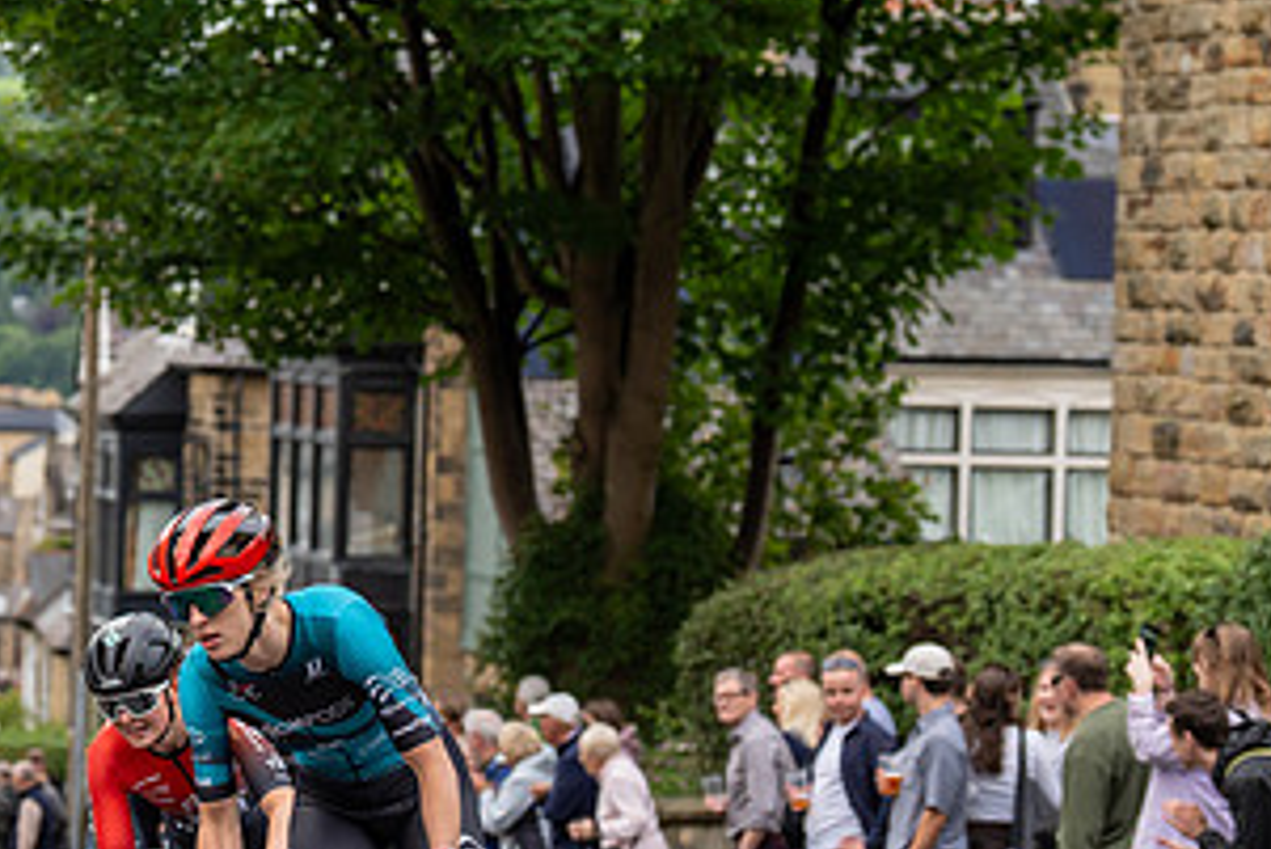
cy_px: 517
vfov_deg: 10.2
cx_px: 258
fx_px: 4768
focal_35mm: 135
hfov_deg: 15.1
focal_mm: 70
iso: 500
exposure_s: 1/500
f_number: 3.5
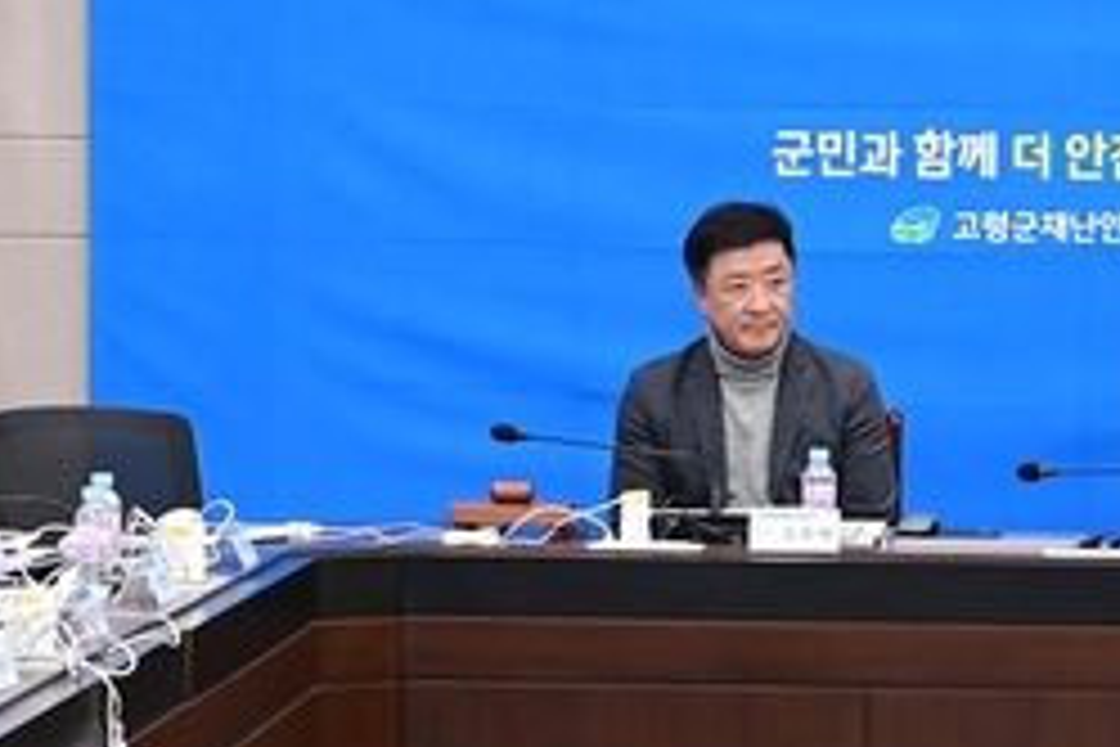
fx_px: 5631
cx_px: 967
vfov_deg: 7.6
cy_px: 580
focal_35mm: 181
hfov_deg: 11.3
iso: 3200
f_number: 5.6
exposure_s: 1/160
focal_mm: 50
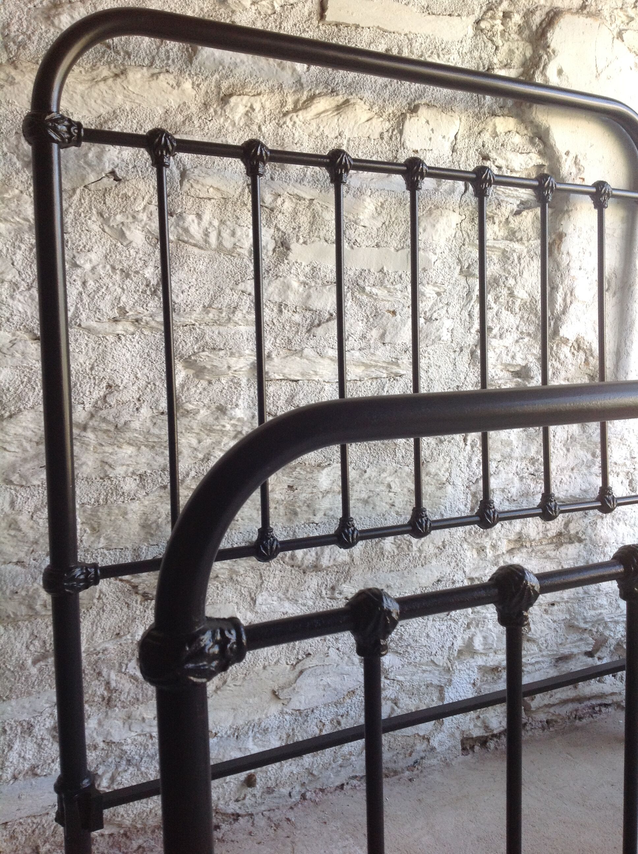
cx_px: 319
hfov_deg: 40.6
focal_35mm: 35
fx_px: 862
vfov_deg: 52.7
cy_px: 427
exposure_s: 1/60
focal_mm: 4.28
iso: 64
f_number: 2.4
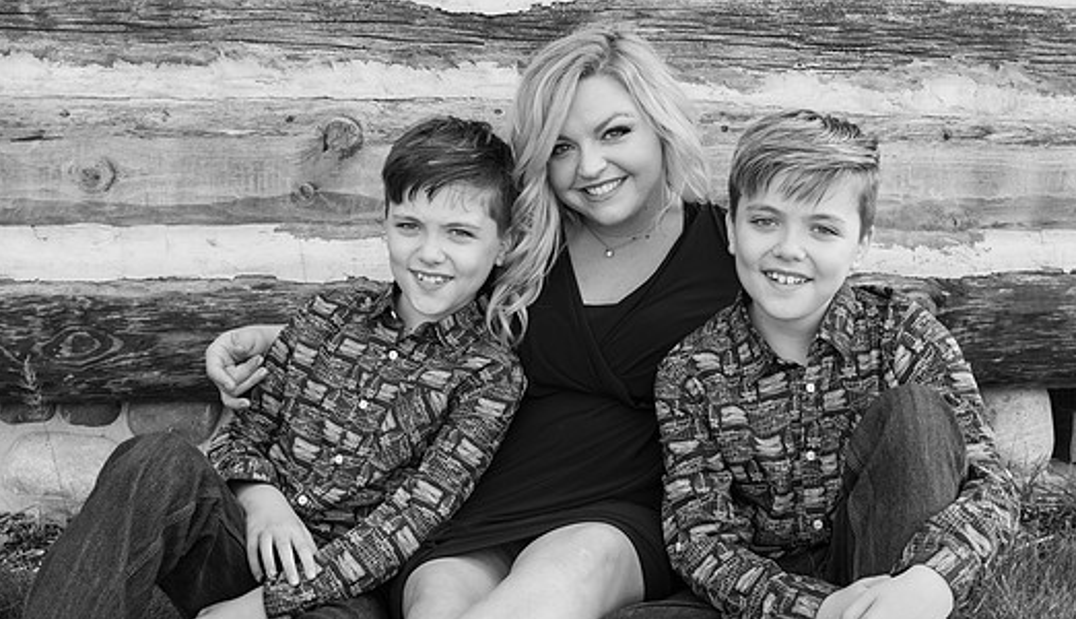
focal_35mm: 59
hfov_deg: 35.3
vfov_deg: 20.7
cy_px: 345
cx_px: 524
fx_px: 1692
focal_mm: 34
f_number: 6.3
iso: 400
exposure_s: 1/160
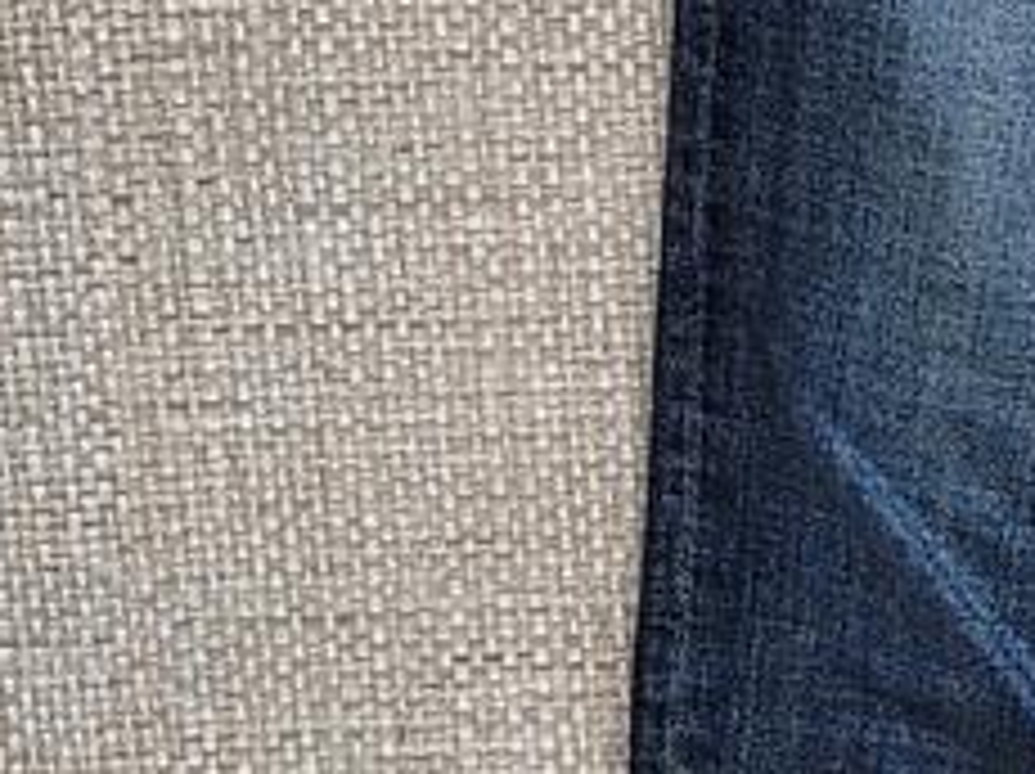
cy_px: -81
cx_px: 1742
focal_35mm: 145
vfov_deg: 10.1
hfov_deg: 12.6
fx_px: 4331
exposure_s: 1/60
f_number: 1.8
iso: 200
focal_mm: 5.4
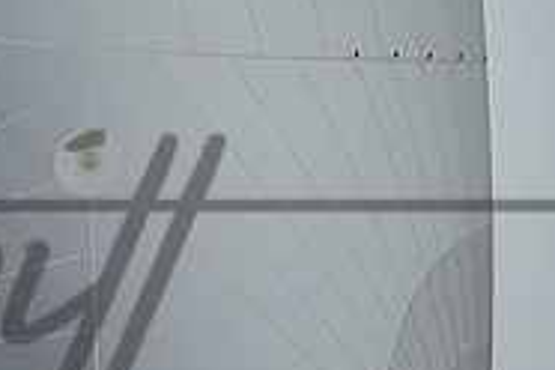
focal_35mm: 1307
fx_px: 20148
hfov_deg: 1.6
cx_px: -225
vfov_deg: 1.1
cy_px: 277
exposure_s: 1/3200
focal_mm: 400
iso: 400
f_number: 8
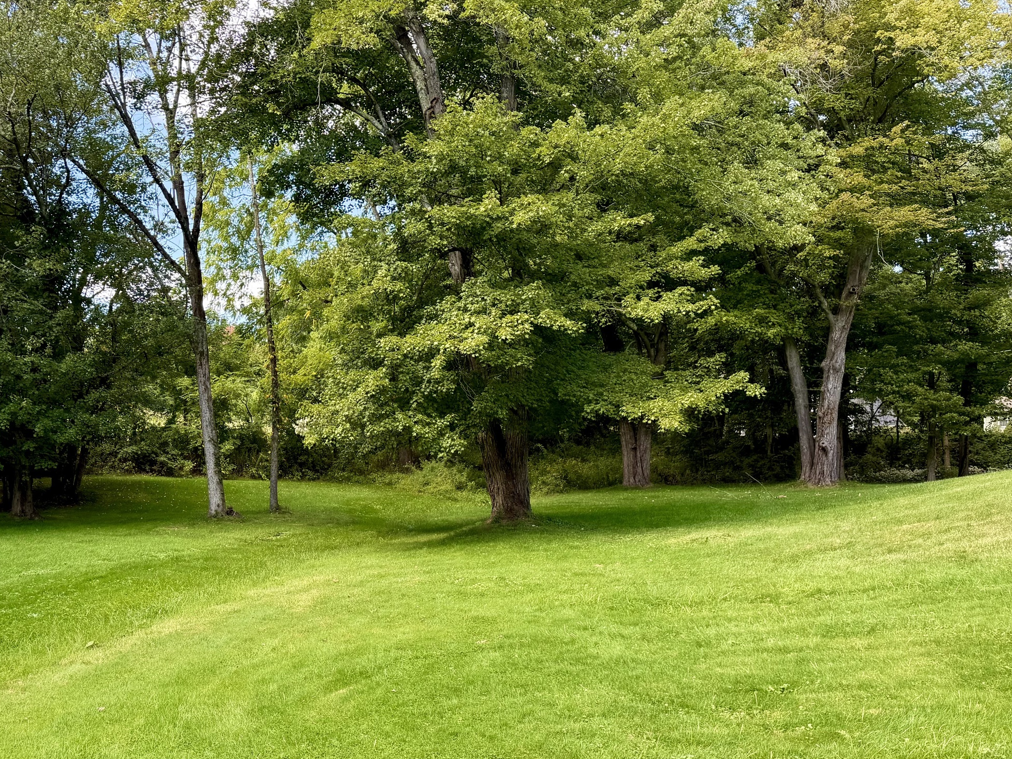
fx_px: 1023
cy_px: 517
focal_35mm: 35
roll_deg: -0.6
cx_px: 351
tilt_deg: +0.4
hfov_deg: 51.8
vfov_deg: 40.1
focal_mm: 6.76
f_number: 1.78
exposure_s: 1/464
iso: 80
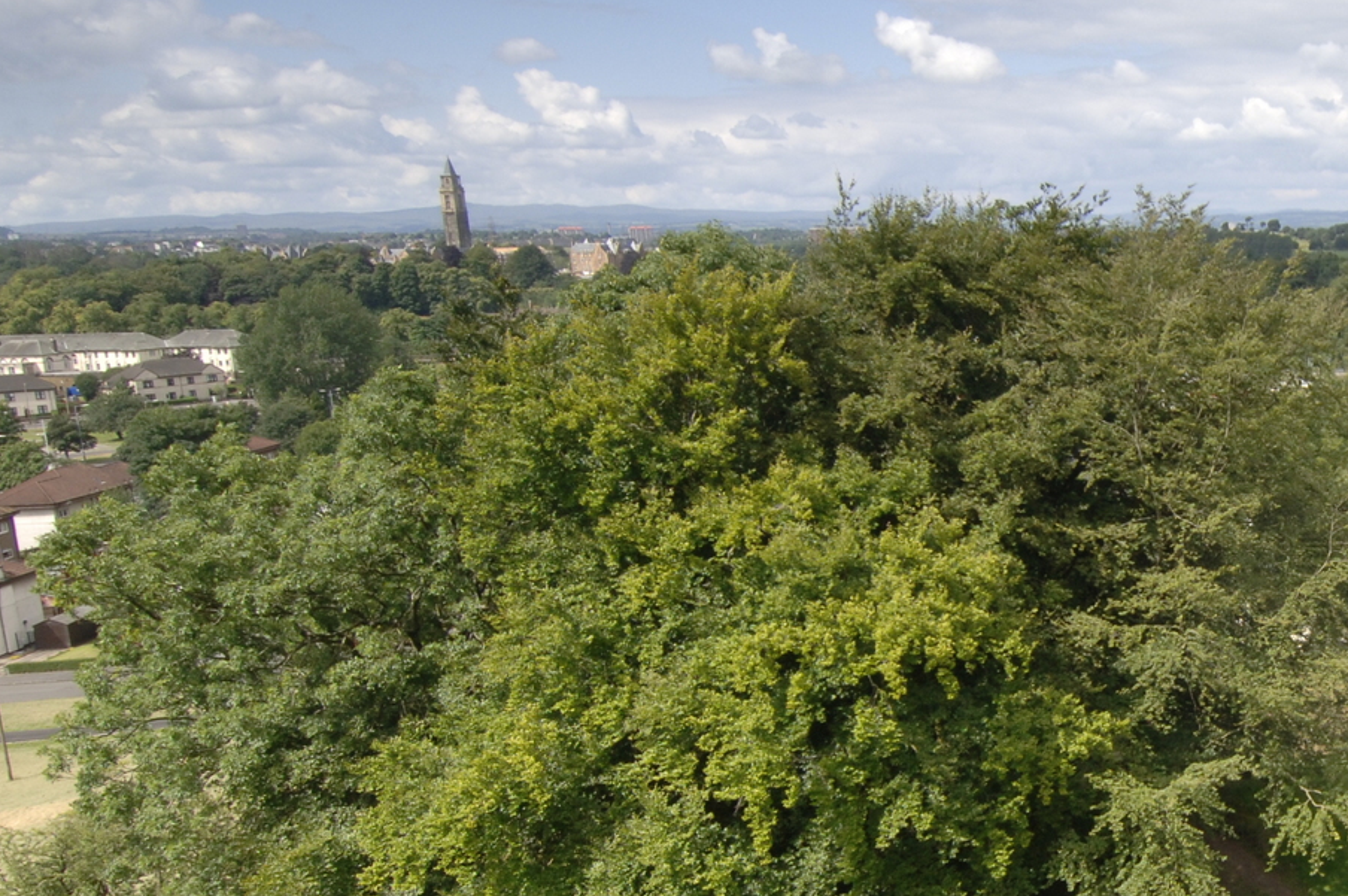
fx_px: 1609
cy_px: 579
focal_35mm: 43
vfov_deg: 30.9
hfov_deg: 40.2
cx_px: 1332
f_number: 8
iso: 250
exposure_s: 1/250
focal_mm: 12
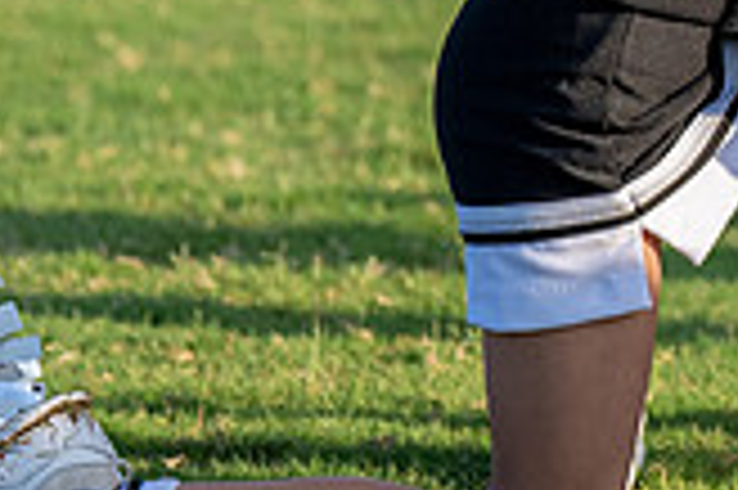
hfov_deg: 2.7
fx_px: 15339
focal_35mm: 749
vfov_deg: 1.8
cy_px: -148
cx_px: 1124
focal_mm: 119
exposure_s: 1/4000
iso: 320
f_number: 2.8
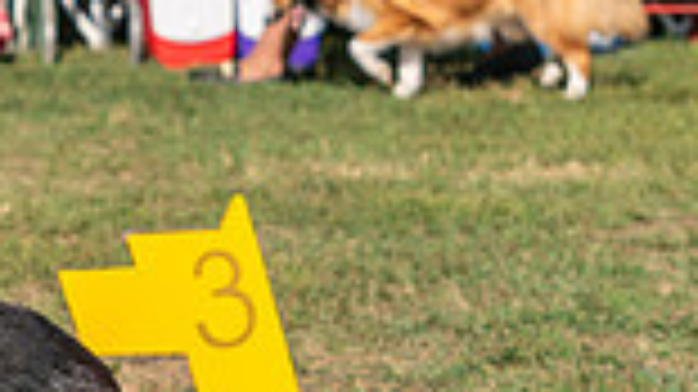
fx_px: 5920
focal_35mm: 320
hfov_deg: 6.6
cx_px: -484
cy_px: -5
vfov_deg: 3.8
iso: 100
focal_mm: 70
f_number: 4.5
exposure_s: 1/1250
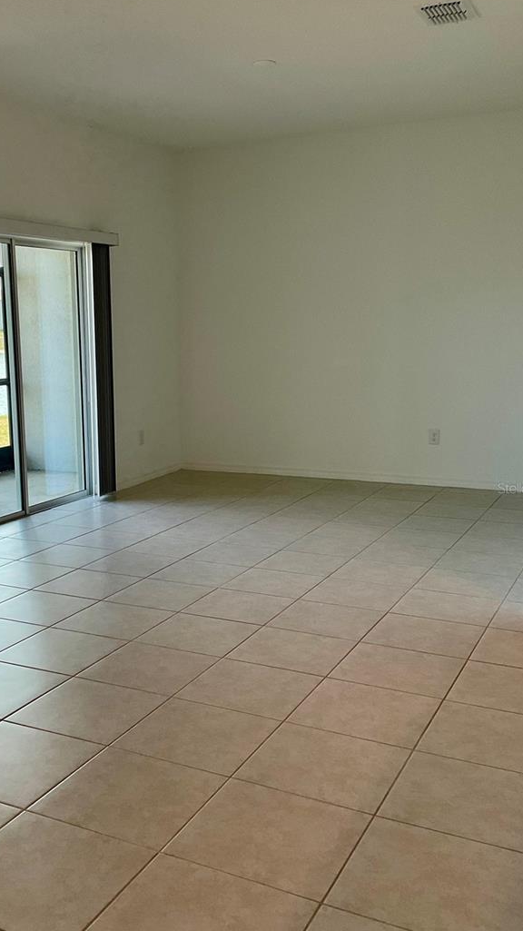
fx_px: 913
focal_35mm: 37
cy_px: 488
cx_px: 153
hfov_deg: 31.6
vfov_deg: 54.0
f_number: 1.8
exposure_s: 1/120
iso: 40
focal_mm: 3
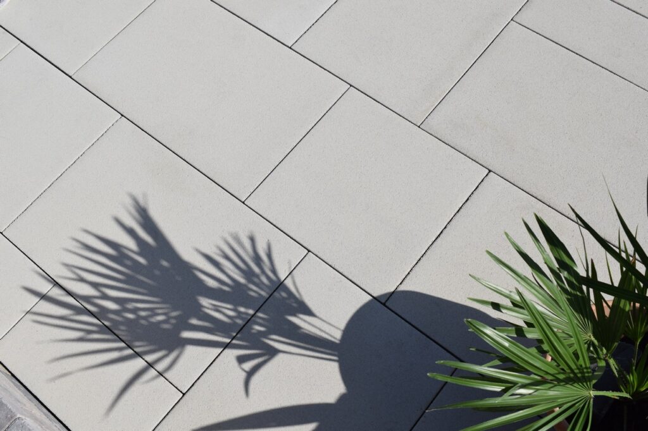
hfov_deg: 47.9
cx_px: 324
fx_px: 729
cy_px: 216
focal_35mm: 40
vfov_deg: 33.0
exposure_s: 1/500
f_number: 11
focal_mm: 27
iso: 200
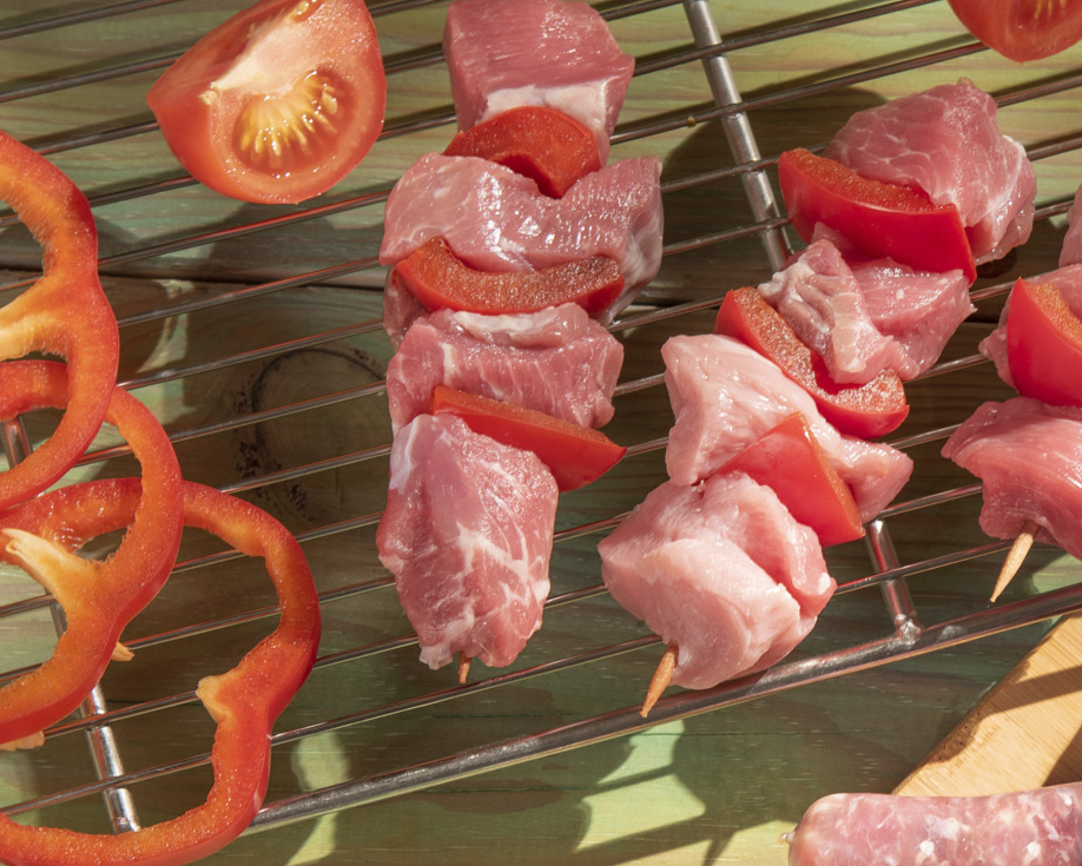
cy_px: 717
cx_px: 979
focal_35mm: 178
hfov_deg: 10.8
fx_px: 5702
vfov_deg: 8.7
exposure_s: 1/1.67
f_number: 11
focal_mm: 85
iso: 100
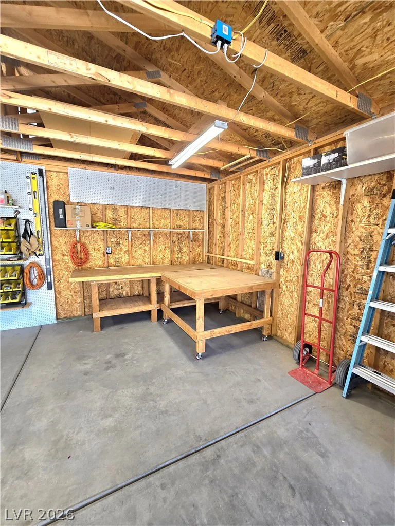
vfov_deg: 106.2
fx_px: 198
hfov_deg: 89.9
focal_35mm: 13
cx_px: 198
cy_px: 263
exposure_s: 1/60.2
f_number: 2.2
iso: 80
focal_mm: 2.2
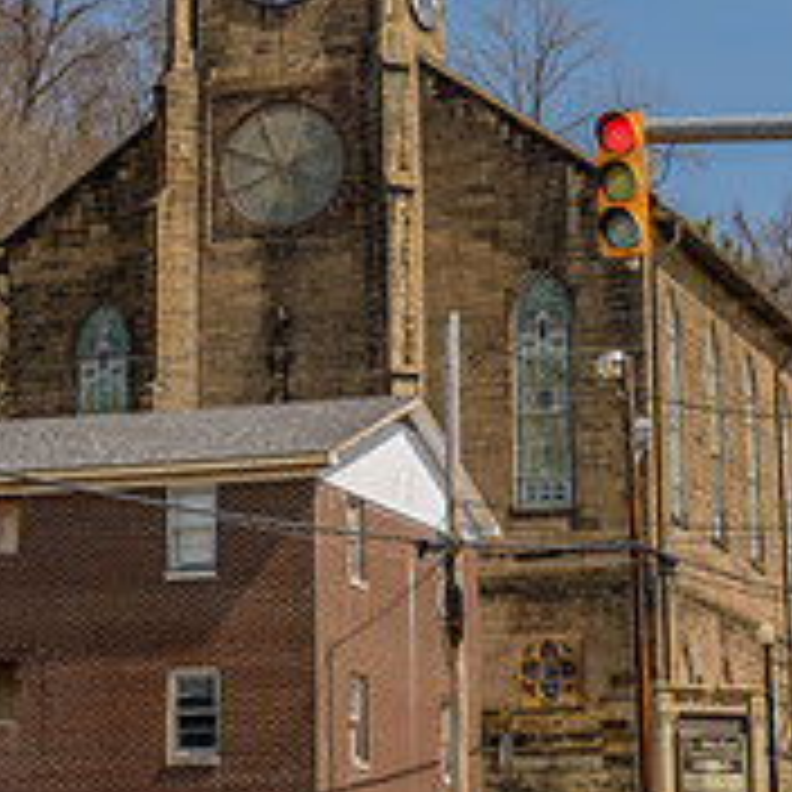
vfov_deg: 12.8
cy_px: 72
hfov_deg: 12.9
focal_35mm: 135
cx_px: 382
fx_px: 3495
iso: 100
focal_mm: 62
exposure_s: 1/160
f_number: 10
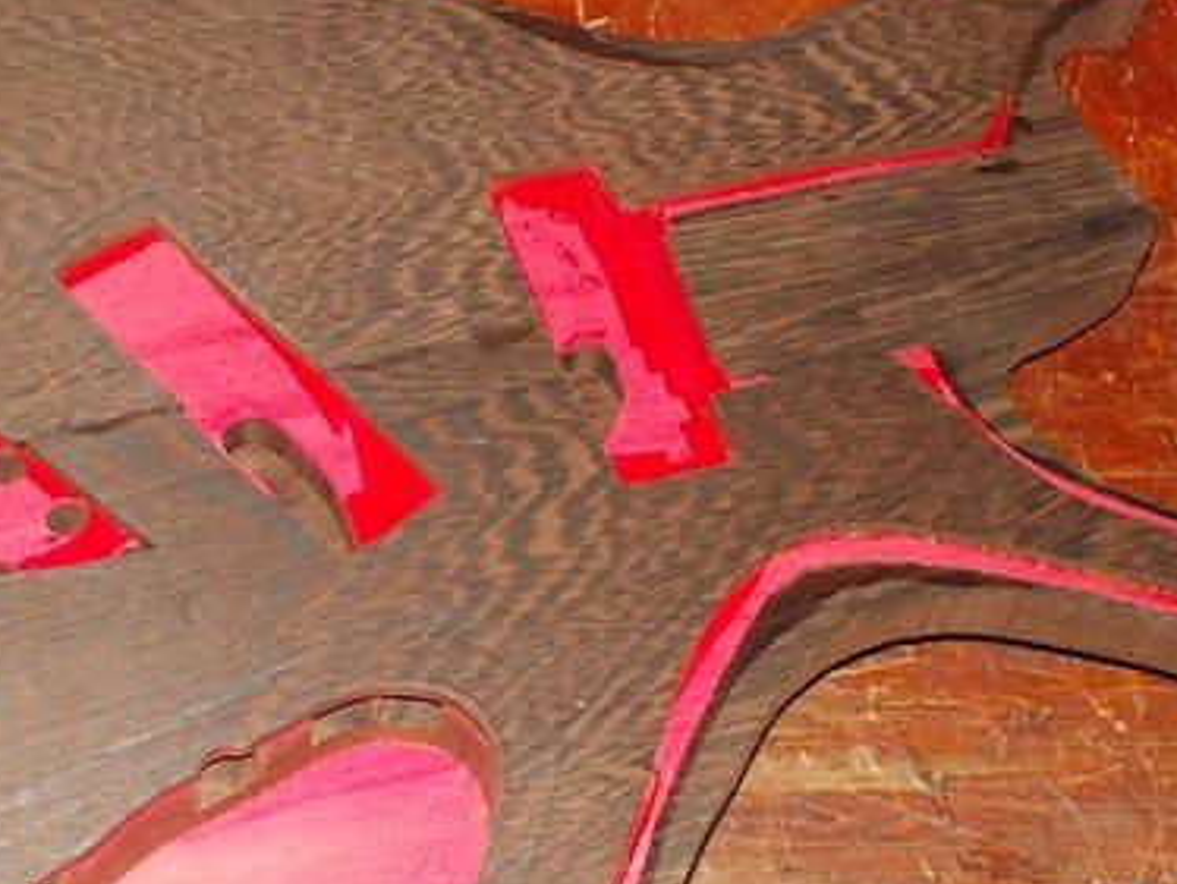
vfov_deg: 23.6
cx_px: 529
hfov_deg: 31.2
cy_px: 557
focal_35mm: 62
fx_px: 2109
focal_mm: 4.1
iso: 200
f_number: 3.3
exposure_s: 1/25
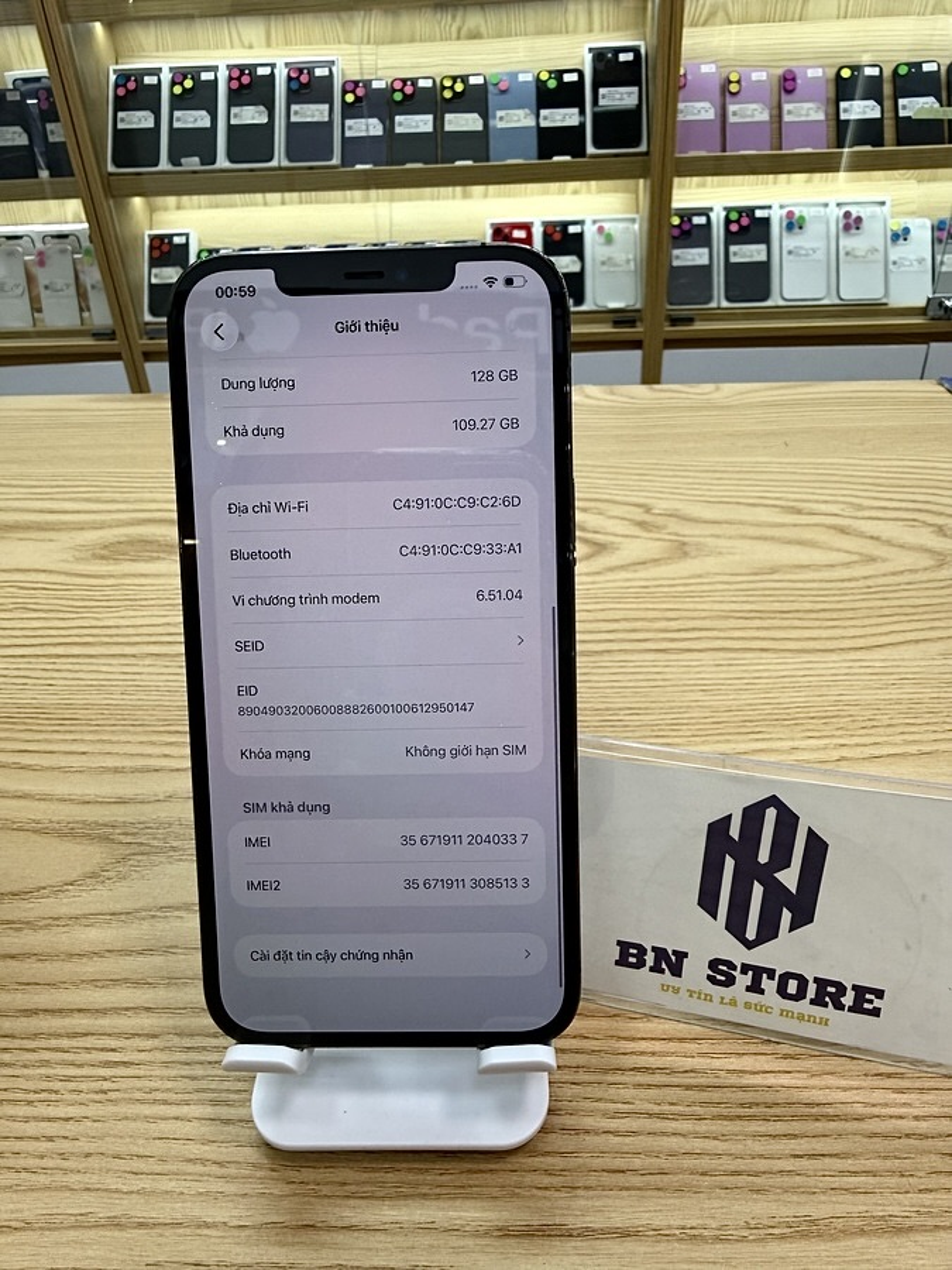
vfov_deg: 71.6
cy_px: 635
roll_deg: +1.6
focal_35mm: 24
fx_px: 880
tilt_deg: -30.6
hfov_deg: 56.8
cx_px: 476
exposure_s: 1/120
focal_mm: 2.22
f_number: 2.2
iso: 80
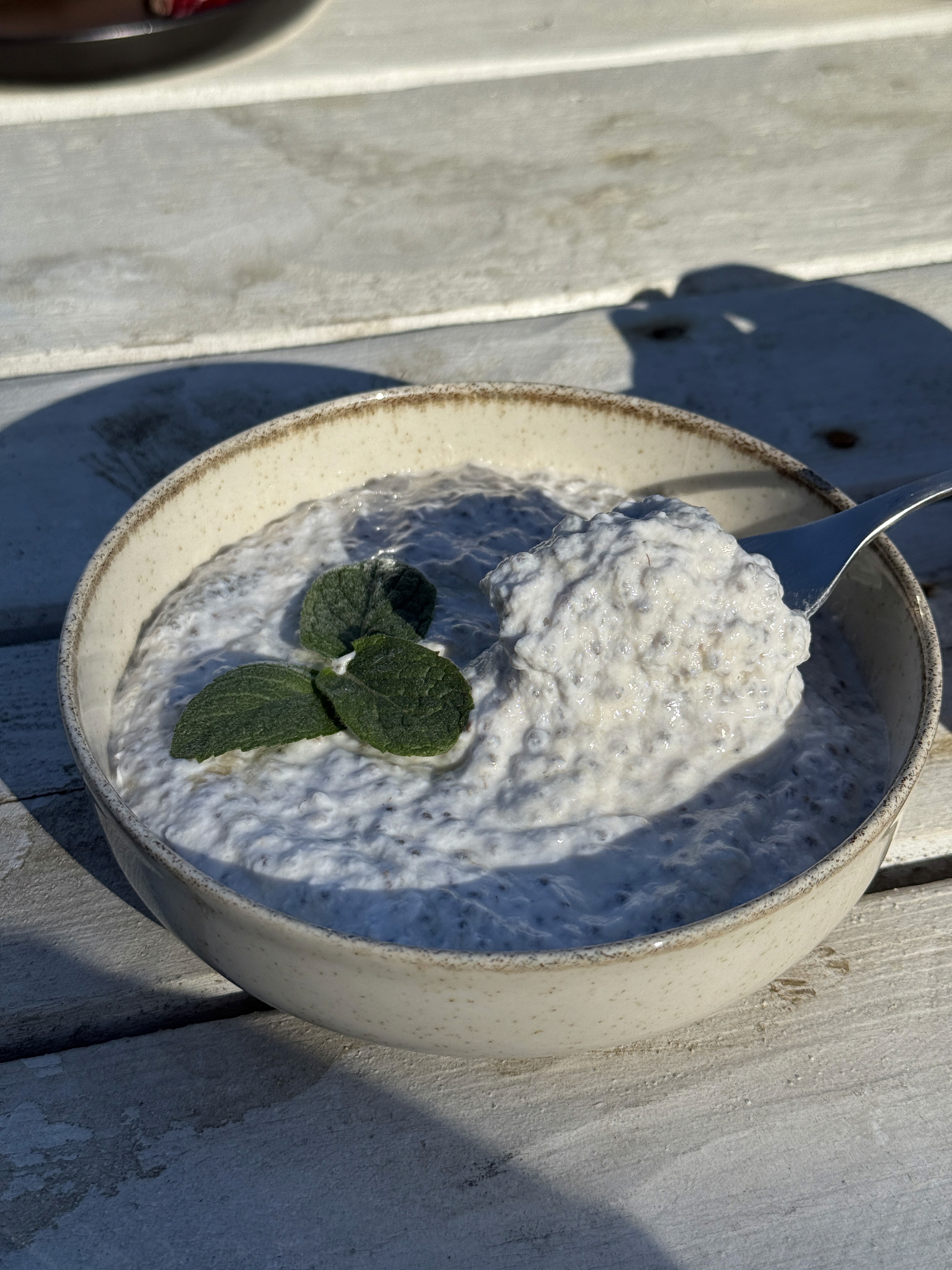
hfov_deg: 30.3
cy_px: 635
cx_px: 476
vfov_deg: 39.7
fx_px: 1760
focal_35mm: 48
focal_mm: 6.76
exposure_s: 1/7143
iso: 64
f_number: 1.78
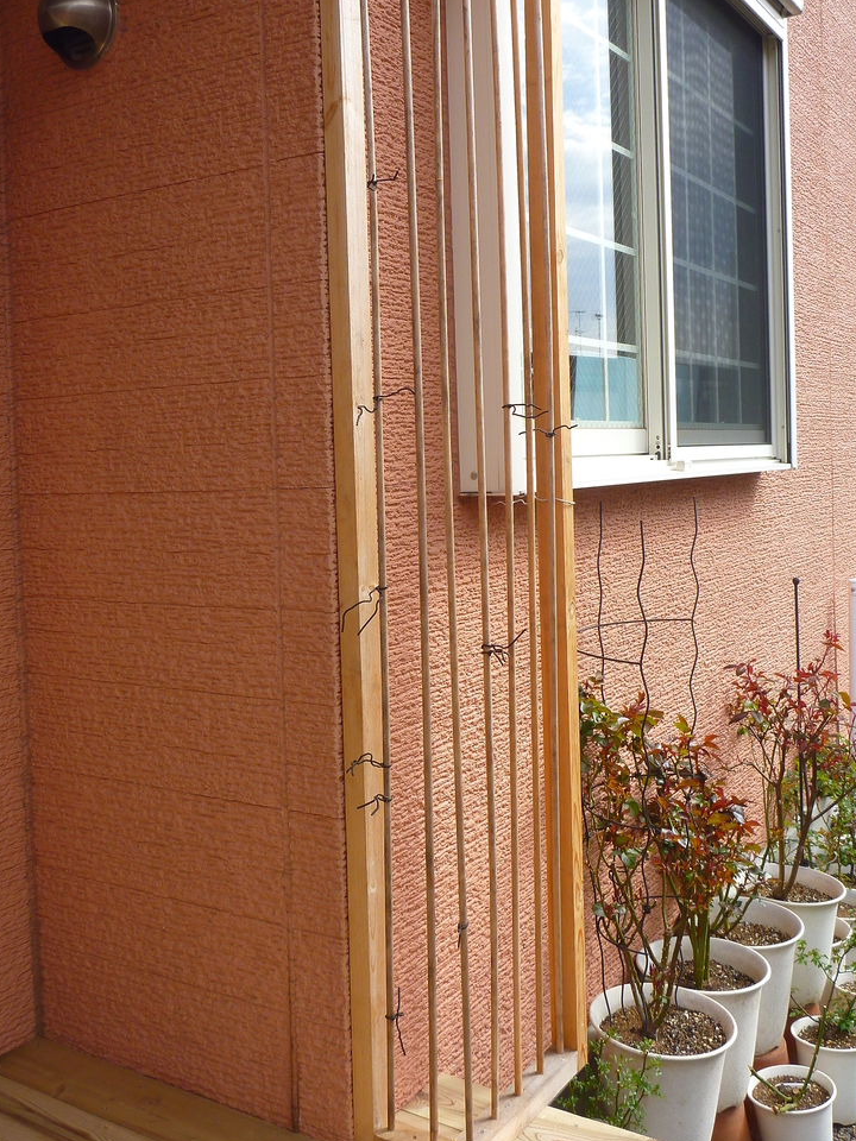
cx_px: 413
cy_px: 499
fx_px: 1154
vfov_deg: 52.5
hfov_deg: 40.7
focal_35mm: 35
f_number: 3.3
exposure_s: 1/250
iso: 80
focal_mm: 4.9
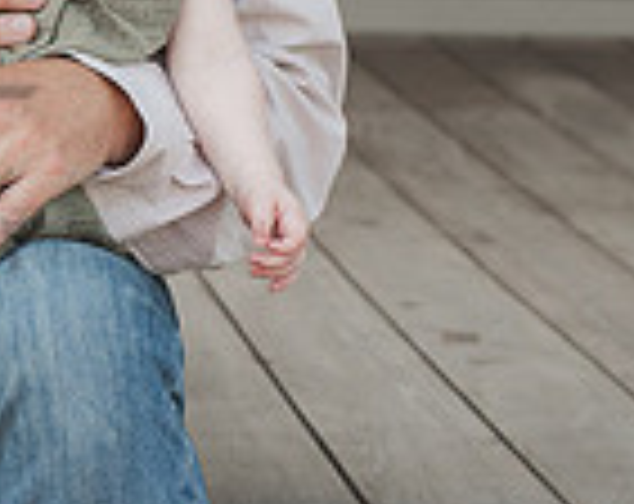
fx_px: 4379
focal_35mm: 234
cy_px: 105
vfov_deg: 6.6
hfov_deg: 8.0
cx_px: -461
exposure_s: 1/400
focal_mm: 50
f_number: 4.5
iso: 320
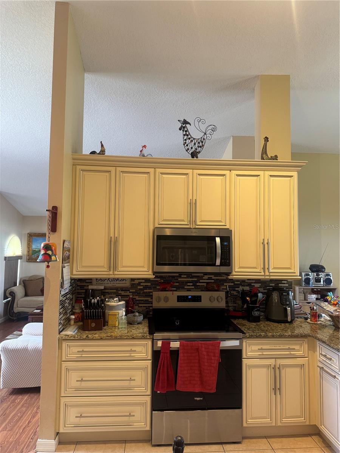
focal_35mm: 24
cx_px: 170
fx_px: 314
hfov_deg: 56.8
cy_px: 226
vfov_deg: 71.6
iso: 250
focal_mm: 6.76
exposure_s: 1/60
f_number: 1.78
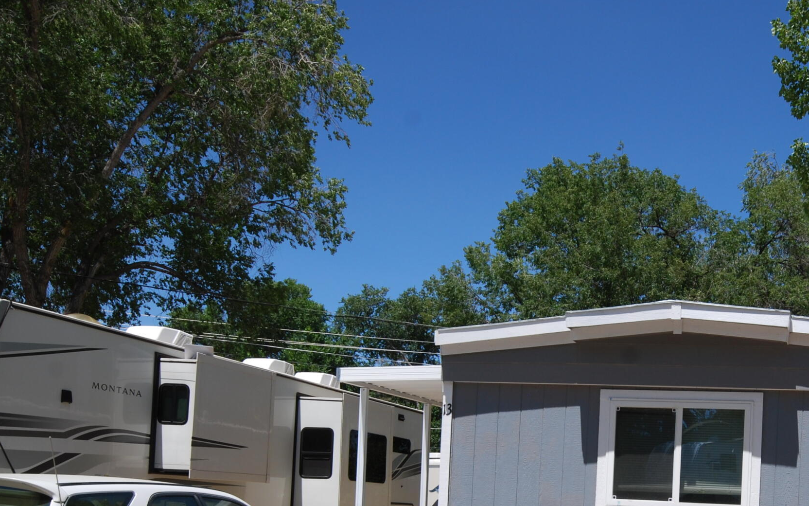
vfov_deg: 26.4
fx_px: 1034
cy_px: 475
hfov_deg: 41.1
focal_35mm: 47
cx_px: 634
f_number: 10
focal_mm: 17
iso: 100
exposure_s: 1/200
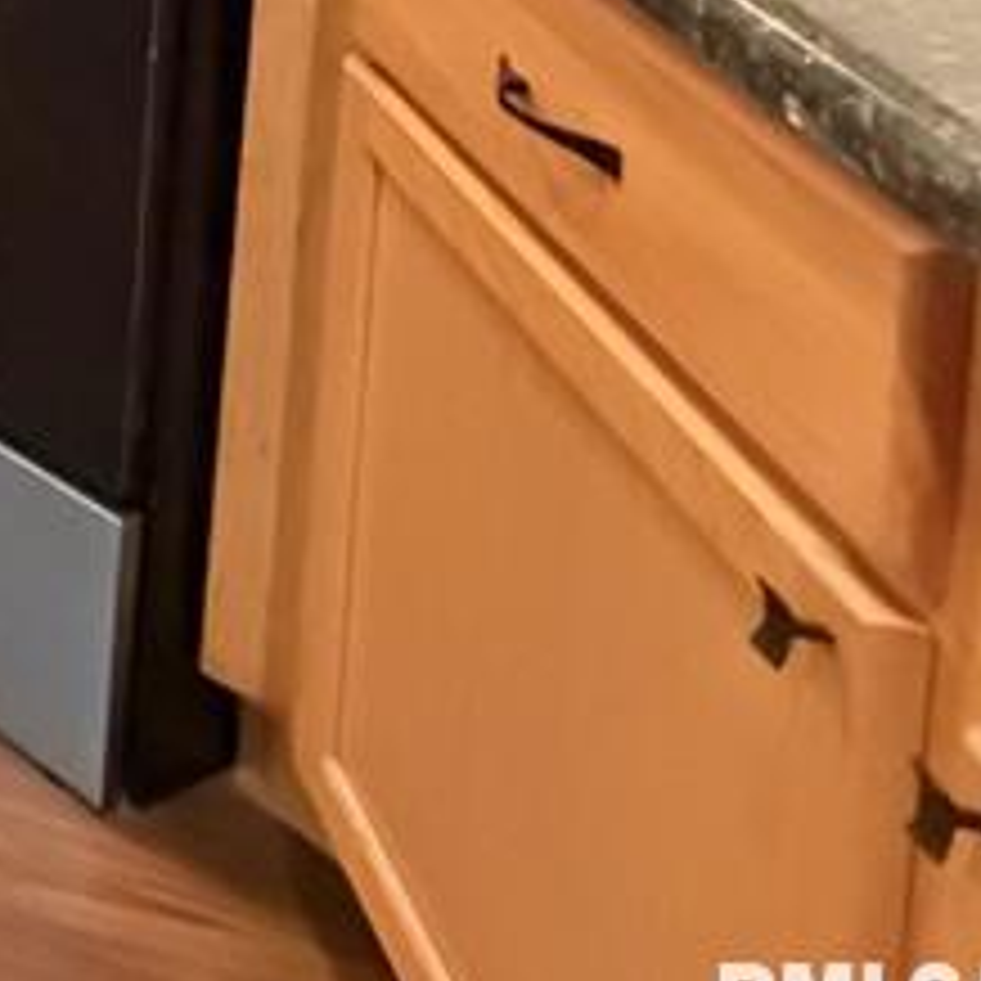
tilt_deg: -4.0
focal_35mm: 58
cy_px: -652
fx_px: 1860
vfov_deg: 22.0
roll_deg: -0.4
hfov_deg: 16.3
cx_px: -1246
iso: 1600
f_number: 2.2
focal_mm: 2.22
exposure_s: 1/30
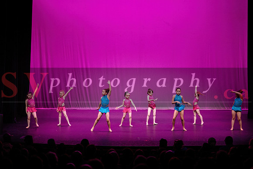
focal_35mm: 72
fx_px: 504
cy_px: 84
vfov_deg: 19.0
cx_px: 126
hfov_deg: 28.2
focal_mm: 70
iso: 1250
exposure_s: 1/250
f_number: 2.8
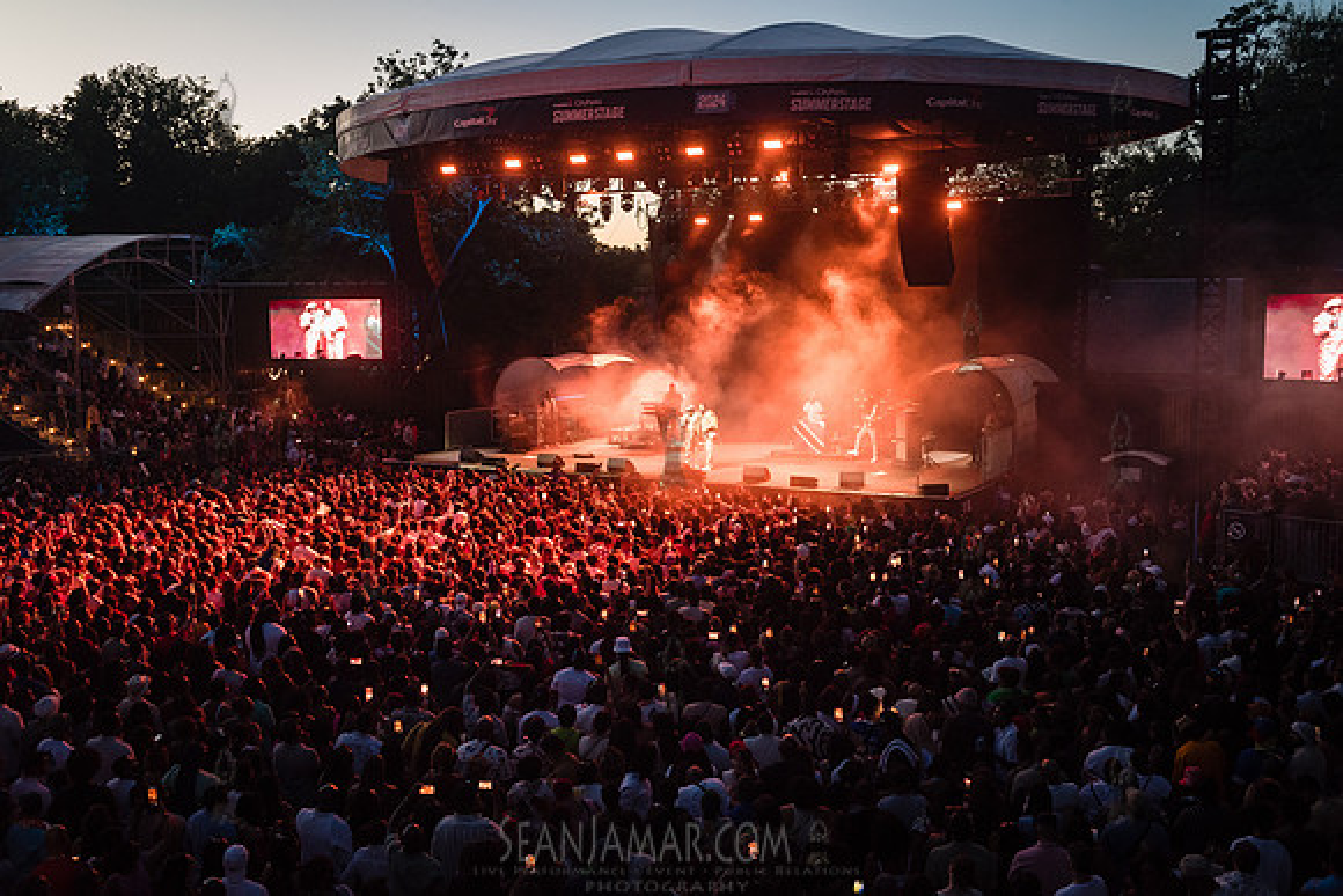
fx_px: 1306
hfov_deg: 54.4
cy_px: 448
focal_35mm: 35
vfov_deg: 37.9
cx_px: 672
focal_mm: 35
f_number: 3.5
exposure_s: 1/200
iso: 3200
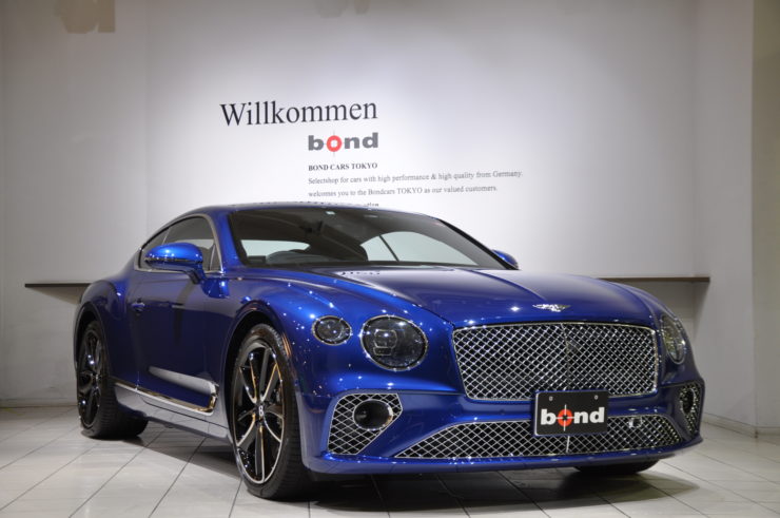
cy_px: 259
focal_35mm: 60
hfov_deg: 33.4
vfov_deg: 22.5
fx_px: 1298
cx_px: 390
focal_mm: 40
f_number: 5.6
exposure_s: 1/30
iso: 360
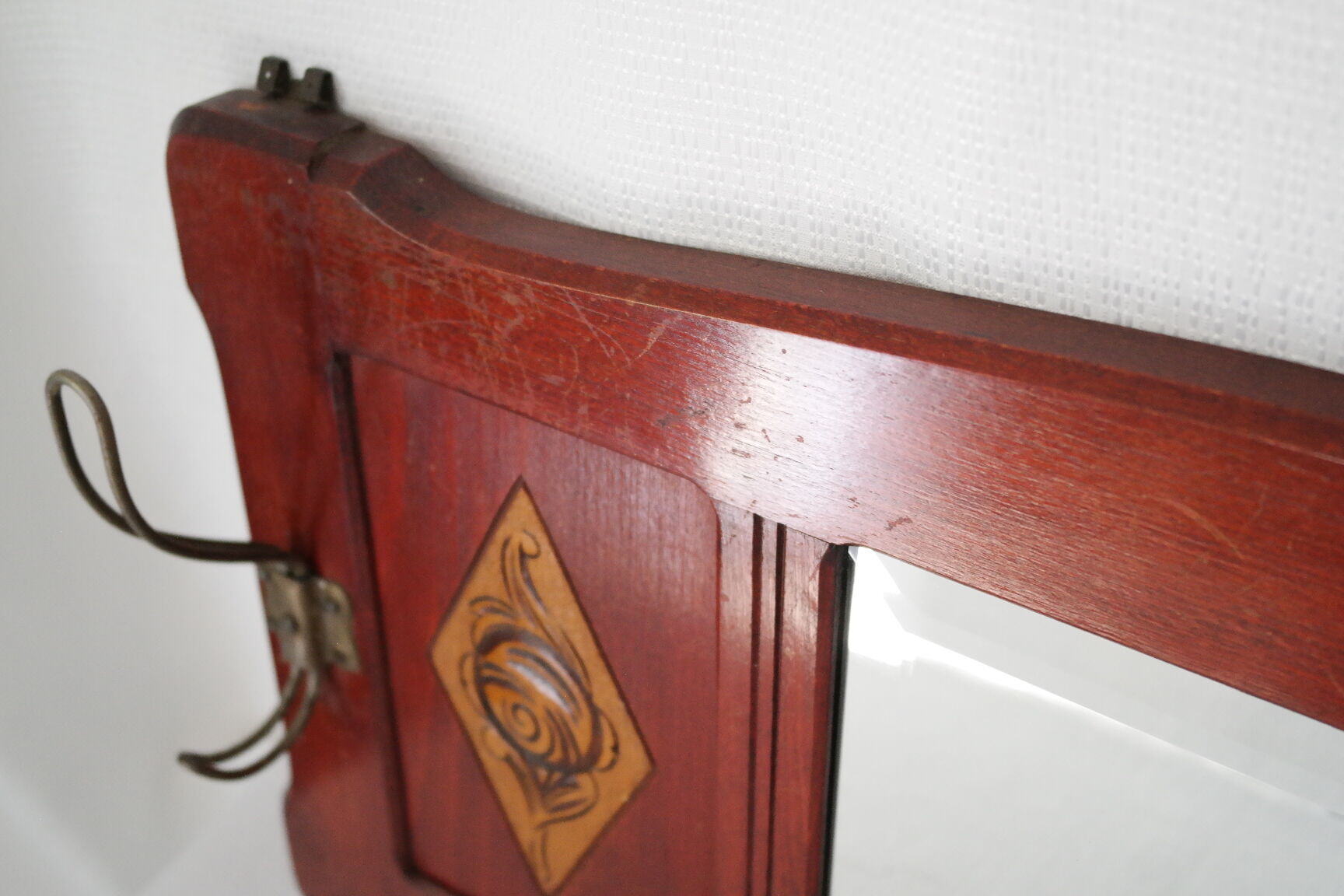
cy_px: 448
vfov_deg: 29.2
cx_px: 672
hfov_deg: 42.7
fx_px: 1717
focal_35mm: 46
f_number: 5.6
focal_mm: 30
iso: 1600
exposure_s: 1/30
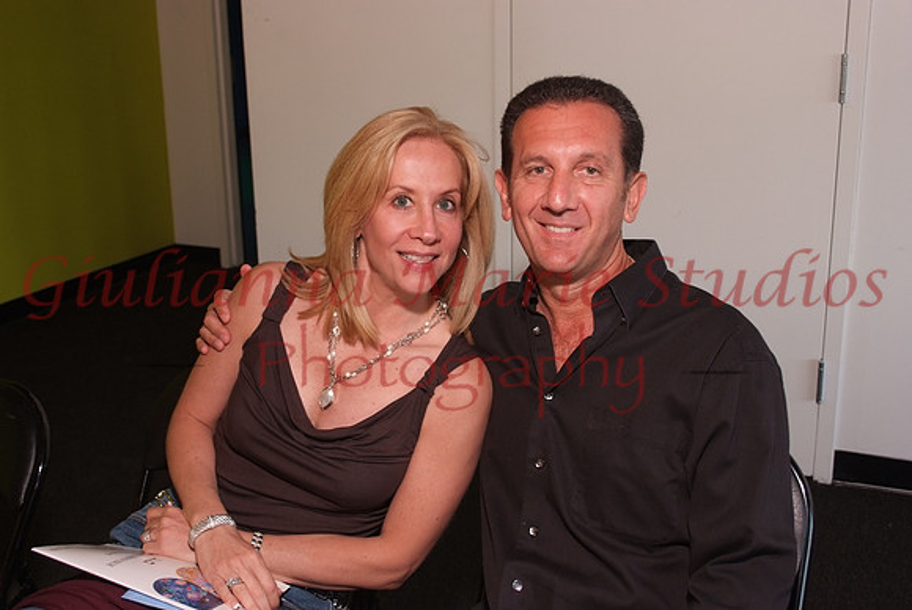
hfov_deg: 43.6
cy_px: 305
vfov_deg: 29.9
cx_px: 456
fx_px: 1141
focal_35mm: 45
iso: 400
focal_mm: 30
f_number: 5.6
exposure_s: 1/60
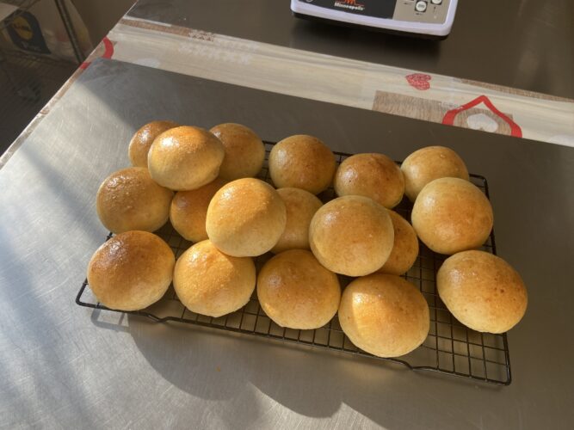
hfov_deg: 67.3
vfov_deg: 53.0
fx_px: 431
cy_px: 215
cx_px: 287
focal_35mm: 26
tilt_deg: -53.8
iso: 32
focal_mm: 4.25
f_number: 1.8
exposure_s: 1/179
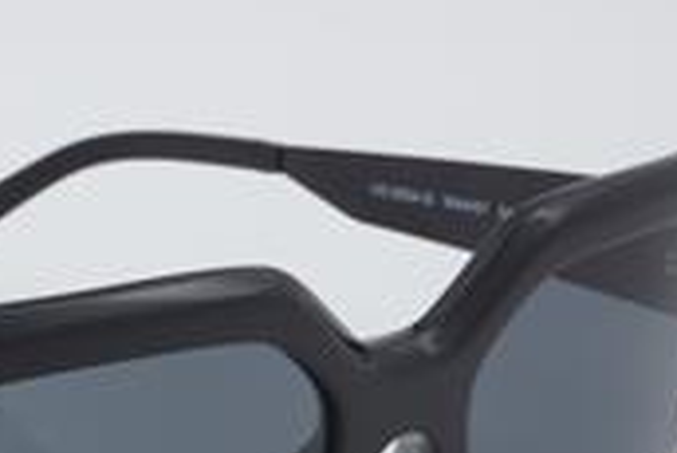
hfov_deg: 11.7
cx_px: 4
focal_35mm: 174
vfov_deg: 7.9
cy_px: 473
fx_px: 3275
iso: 100
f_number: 32
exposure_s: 1/4
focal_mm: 50
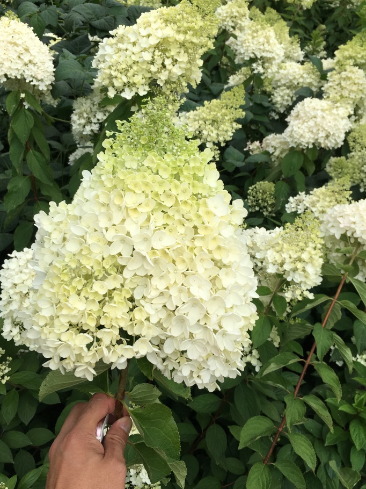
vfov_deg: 53.9
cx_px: 188
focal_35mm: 34
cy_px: 232
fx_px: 480
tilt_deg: -40.1
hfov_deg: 41.8
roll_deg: +0.8
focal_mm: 4.15
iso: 25
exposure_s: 1/874
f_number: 2.2
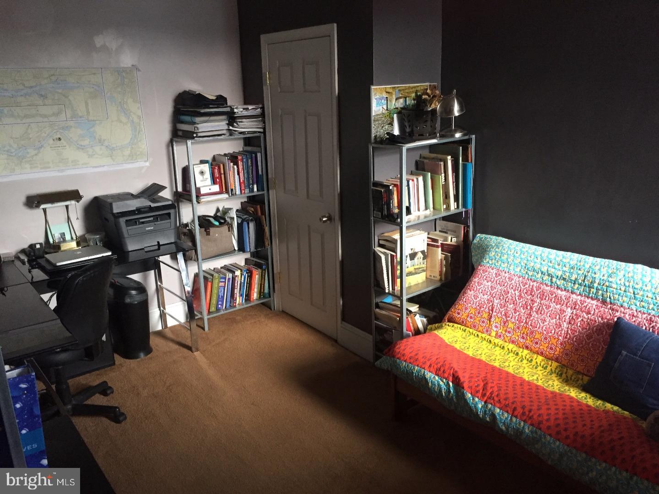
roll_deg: +1.8
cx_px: 330
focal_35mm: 29
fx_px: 552
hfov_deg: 61.7
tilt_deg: -18.0
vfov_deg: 48.2
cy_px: 247
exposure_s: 1/30
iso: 200
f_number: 2.2
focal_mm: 4.15
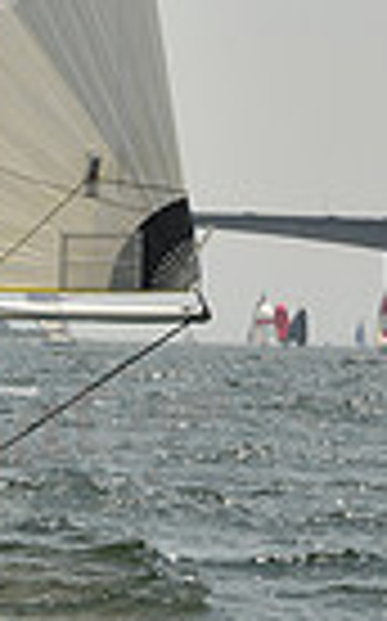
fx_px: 5090
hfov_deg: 4.2
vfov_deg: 7.0
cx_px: -634
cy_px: 295
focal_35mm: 301
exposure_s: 1/640
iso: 250
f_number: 8
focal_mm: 70
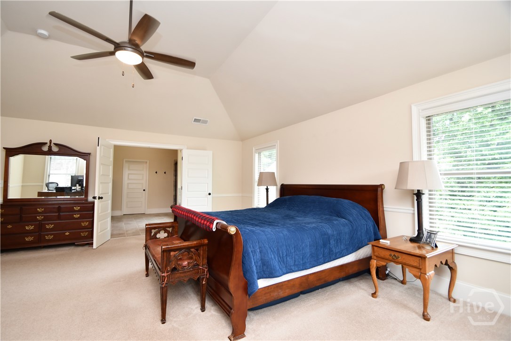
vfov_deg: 77.3
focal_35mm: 15
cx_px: 256
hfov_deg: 100.4
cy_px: 170
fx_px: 213
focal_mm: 10
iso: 400
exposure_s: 1/60
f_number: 4
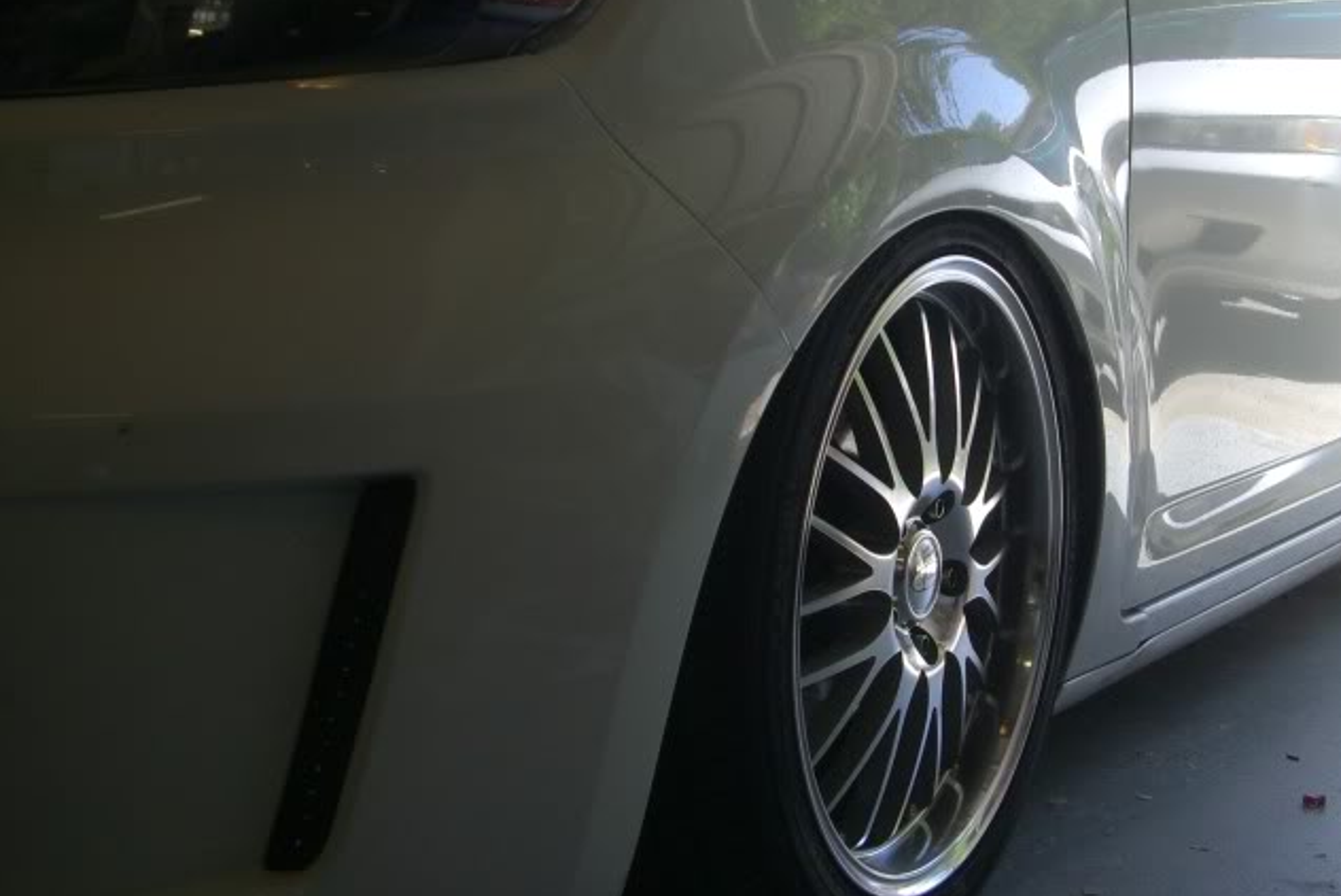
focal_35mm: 64
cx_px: 898
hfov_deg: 31.2
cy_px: 293
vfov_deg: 21.2
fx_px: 2385
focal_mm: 7.9
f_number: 2.8
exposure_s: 1/160
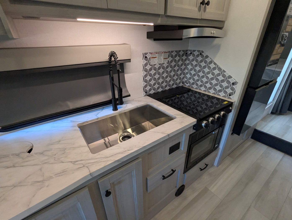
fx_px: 135
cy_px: 110
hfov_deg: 94.4
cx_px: 146
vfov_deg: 78.2
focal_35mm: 16
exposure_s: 1/161
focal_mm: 2.35
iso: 405
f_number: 2.2
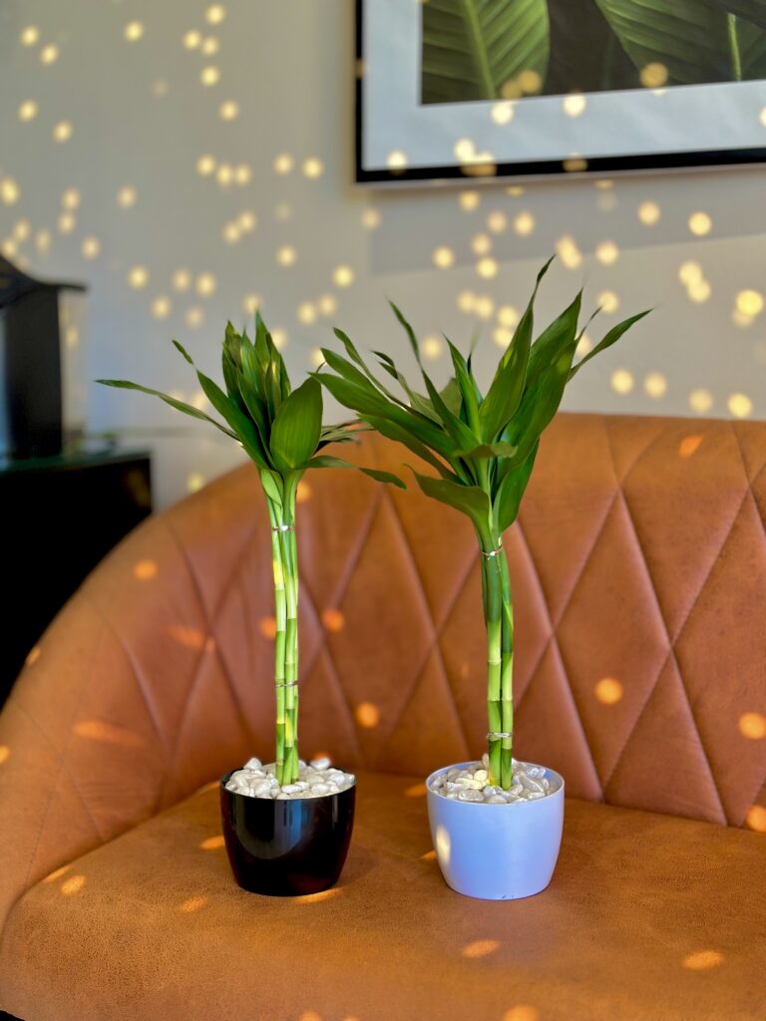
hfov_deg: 30.3
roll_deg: -0.5
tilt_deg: -8.8
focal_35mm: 48
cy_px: 510
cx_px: 383
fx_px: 1416
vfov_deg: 39.7
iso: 125
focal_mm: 6.86
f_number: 1.78
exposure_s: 1/60
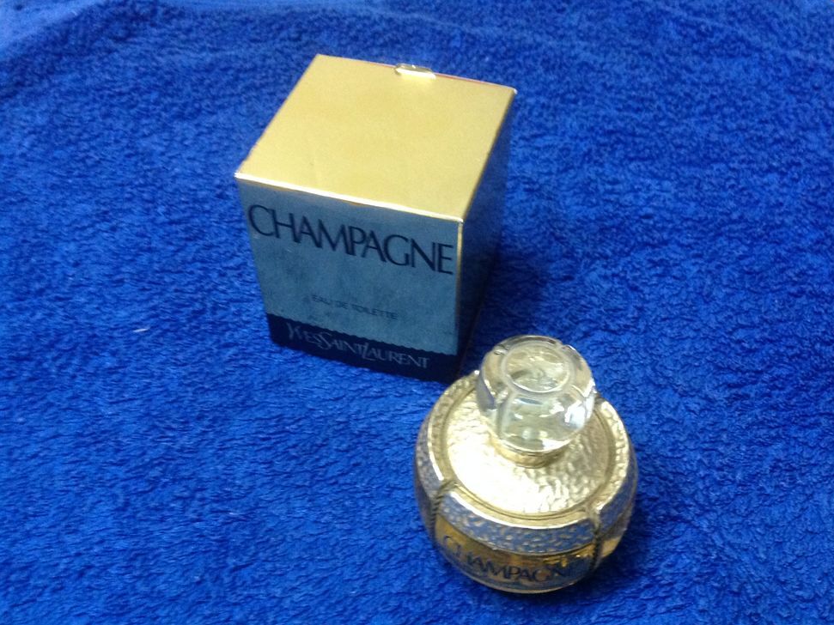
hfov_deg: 51.4
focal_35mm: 36
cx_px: 429
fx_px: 867
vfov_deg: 39.6
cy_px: 306
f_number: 2.4
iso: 500
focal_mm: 4.28
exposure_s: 1/15
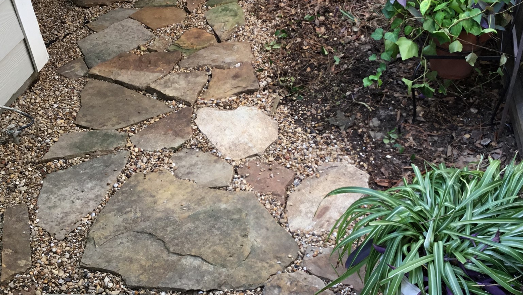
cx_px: 278
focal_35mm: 45
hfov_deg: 45.4
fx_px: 624
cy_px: 127
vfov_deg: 26.5
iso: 32
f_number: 2.4
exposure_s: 1/60
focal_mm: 3.3
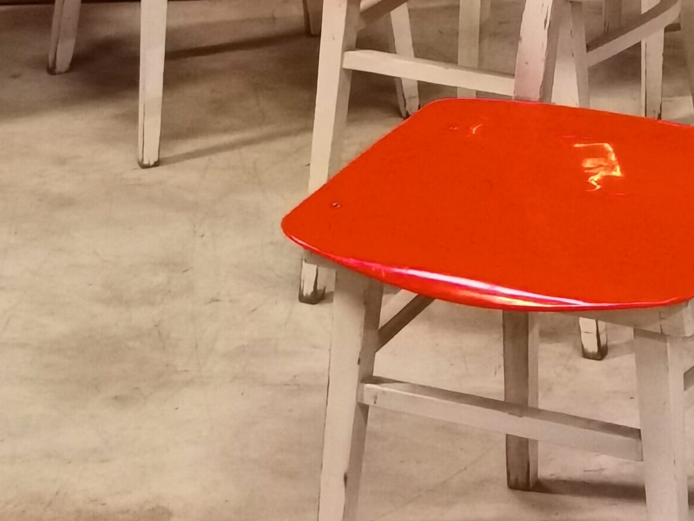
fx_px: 2868
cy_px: 25
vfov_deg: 10.3
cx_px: 735
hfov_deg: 13.6
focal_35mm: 143
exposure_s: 1/33.3
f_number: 1.9
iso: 640
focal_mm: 6.71
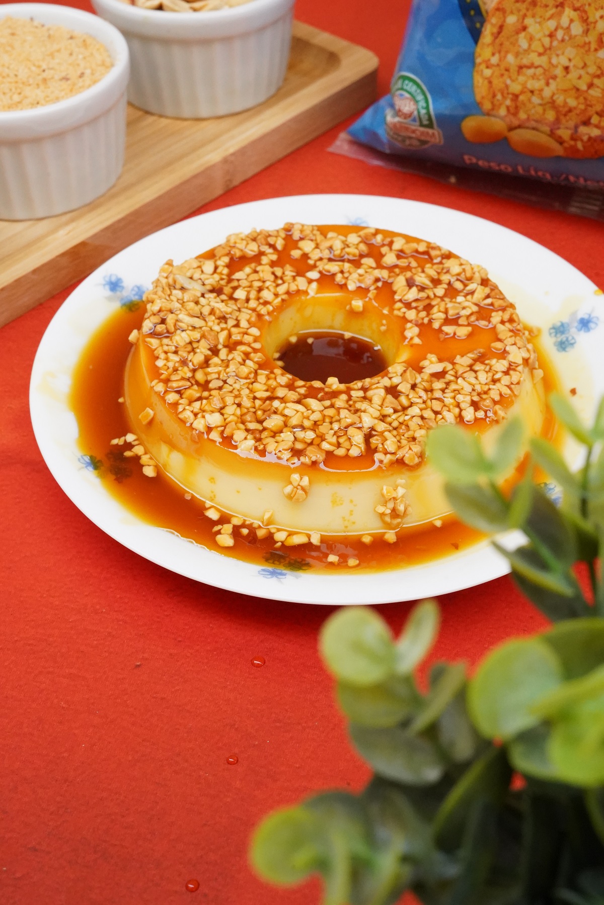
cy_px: 452
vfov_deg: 39.6
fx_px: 1258
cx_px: 302
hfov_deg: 27.0
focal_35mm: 50
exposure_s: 1/320
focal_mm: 50
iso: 10000
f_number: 13
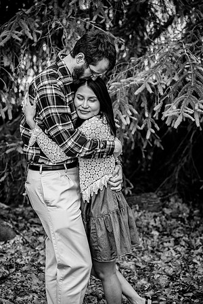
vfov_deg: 23.9
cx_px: 102
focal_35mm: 85
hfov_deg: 16.1
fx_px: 719
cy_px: 152
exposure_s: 1/250
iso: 800
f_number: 3.5
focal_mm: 85
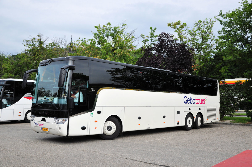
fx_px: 262
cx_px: 126
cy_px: 84
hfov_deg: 51.4
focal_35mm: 38
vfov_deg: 35.4
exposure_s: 1/1600
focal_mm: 25
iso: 200
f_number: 4
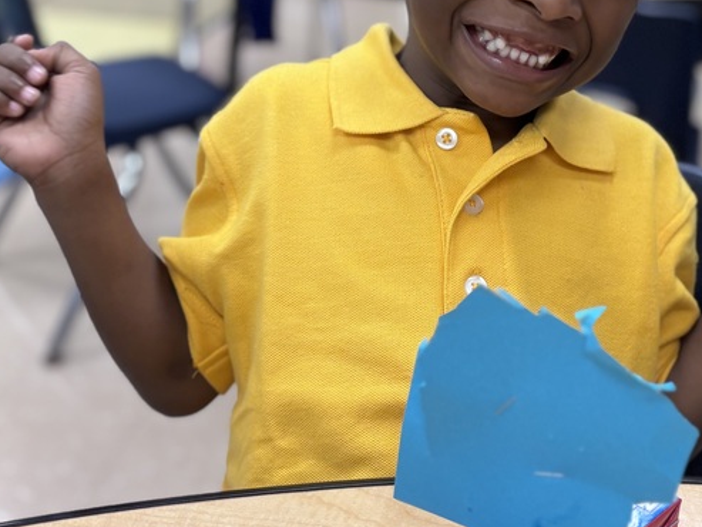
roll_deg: -3.8
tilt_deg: -21.1
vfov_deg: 26.9
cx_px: 461
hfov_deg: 35.2
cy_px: 187
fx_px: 1095
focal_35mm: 54
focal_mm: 5.96
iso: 100
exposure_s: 1/60
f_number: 1.6
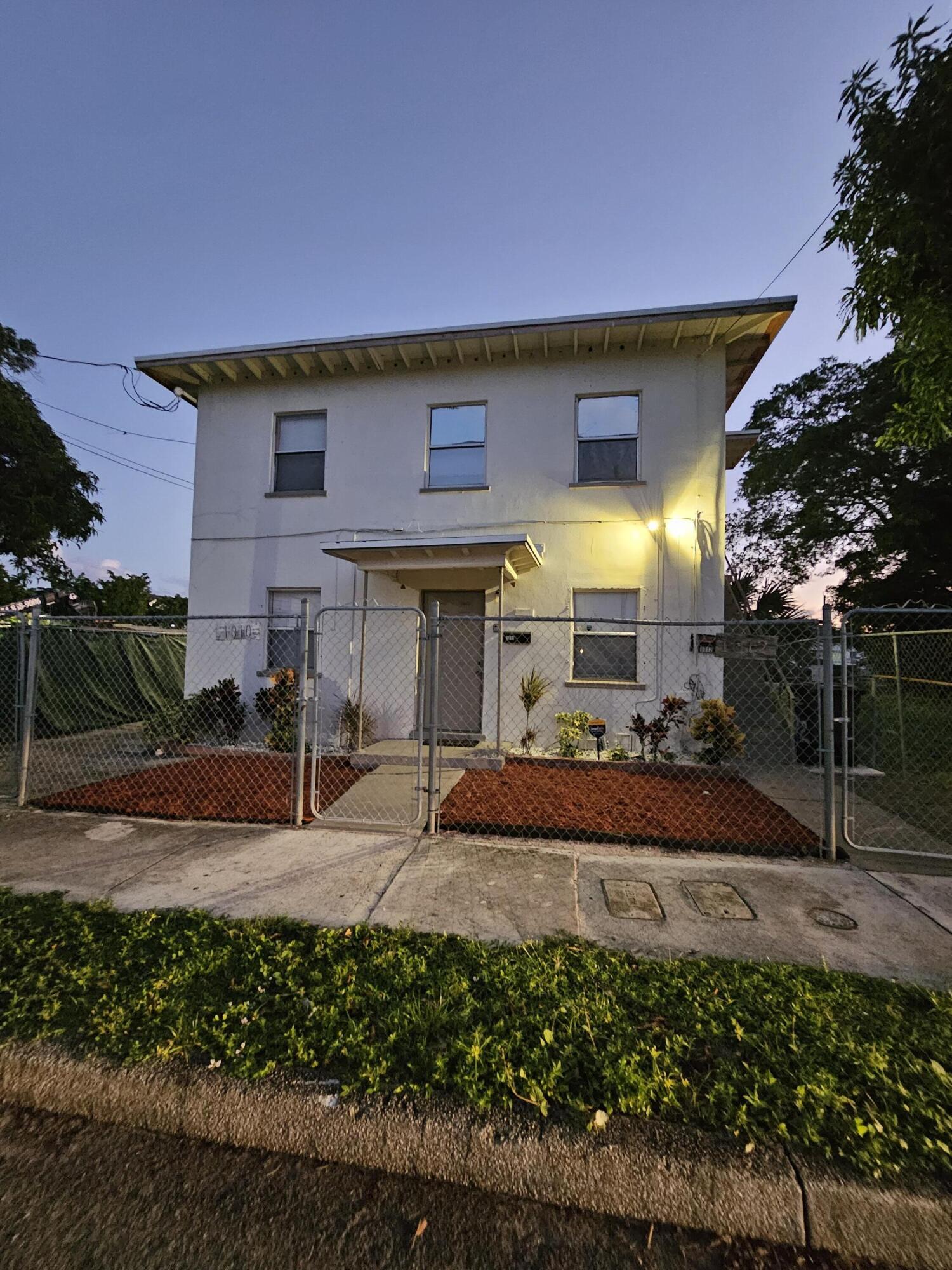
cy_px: 635
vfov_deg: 106.2
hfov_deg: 89.9
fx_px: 477
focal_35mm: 13
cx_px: 476
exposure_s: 1/24
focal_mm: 2.2
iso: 1000
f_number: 2.2
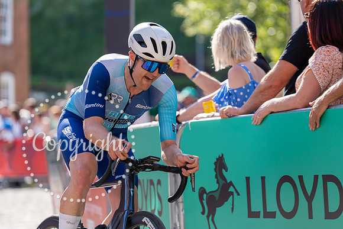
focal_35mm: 178
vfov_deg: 7.7
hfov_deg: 11.5
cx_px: 172
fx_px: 1696
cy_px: 114
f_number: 3.5
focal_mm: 178
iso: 200
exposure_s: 1/1000
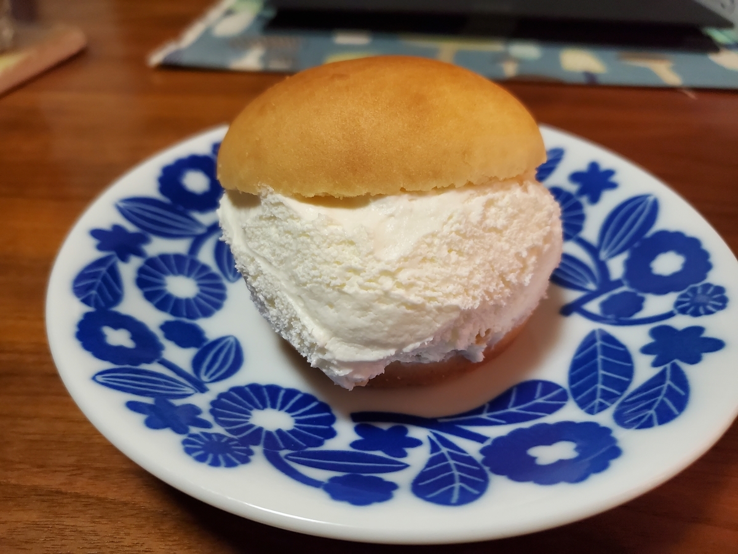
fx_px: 554
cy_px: 277
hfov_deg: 67.3
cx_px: 369
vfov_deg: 53.1
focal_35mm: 26
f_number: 1.5
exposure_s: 1/39
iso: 400
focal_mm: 4.3
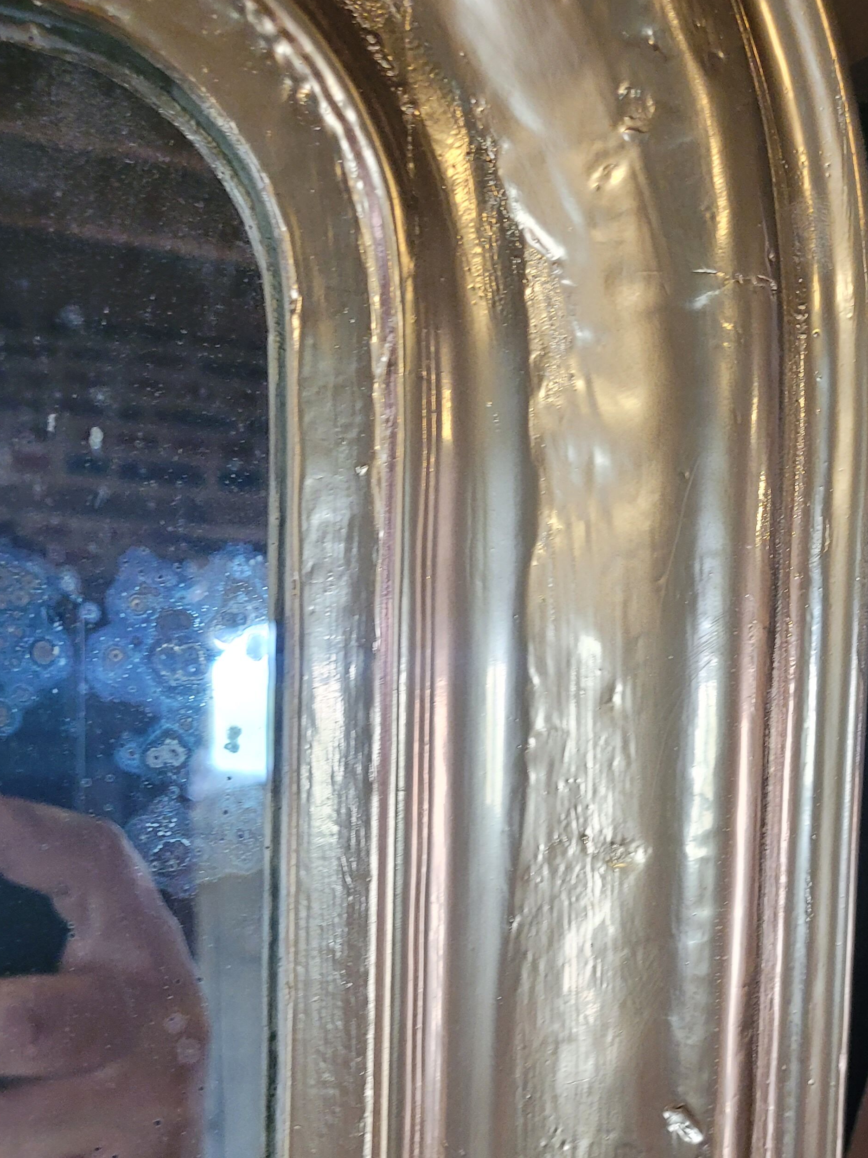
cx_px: 615
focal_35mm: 42
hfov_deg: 33.9
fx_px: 1404
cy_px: 862
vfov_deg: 43.4
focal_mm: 5.4
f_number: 1.8
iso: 250
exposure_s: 1/50
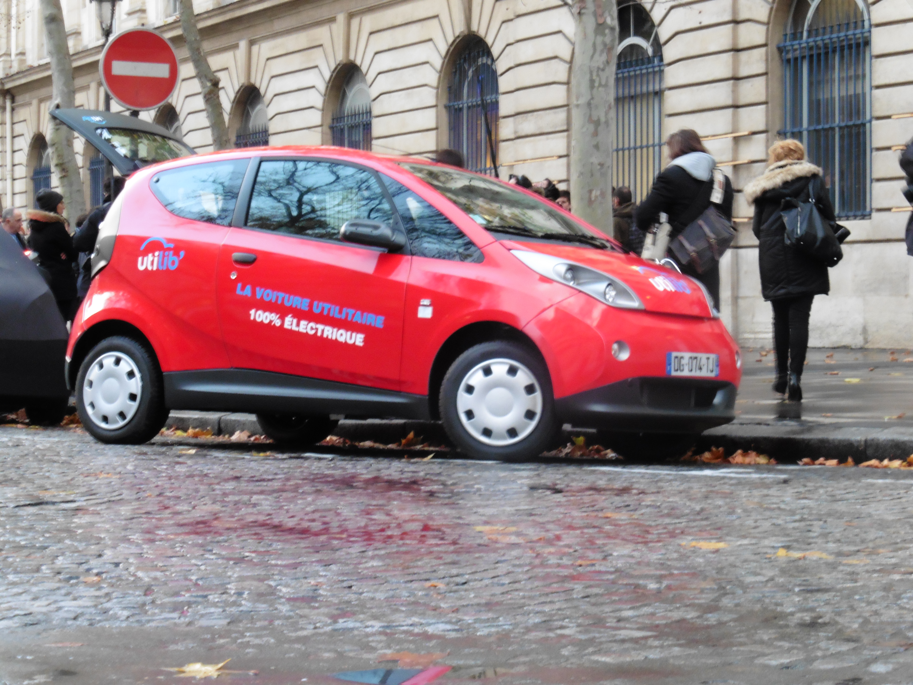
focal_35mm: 90
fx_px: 2374
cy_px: 342
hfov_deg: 21.8
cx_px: 456
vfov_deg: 16.4
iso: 400
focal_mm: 16.1
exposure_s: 1/10
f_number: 5.2
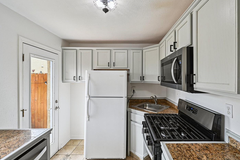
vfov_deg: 73.7
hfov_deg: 96.4
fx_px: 107
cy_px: 78
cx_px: 132
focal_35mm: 16
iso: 400
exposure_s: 1/20
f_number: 11
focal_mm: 14
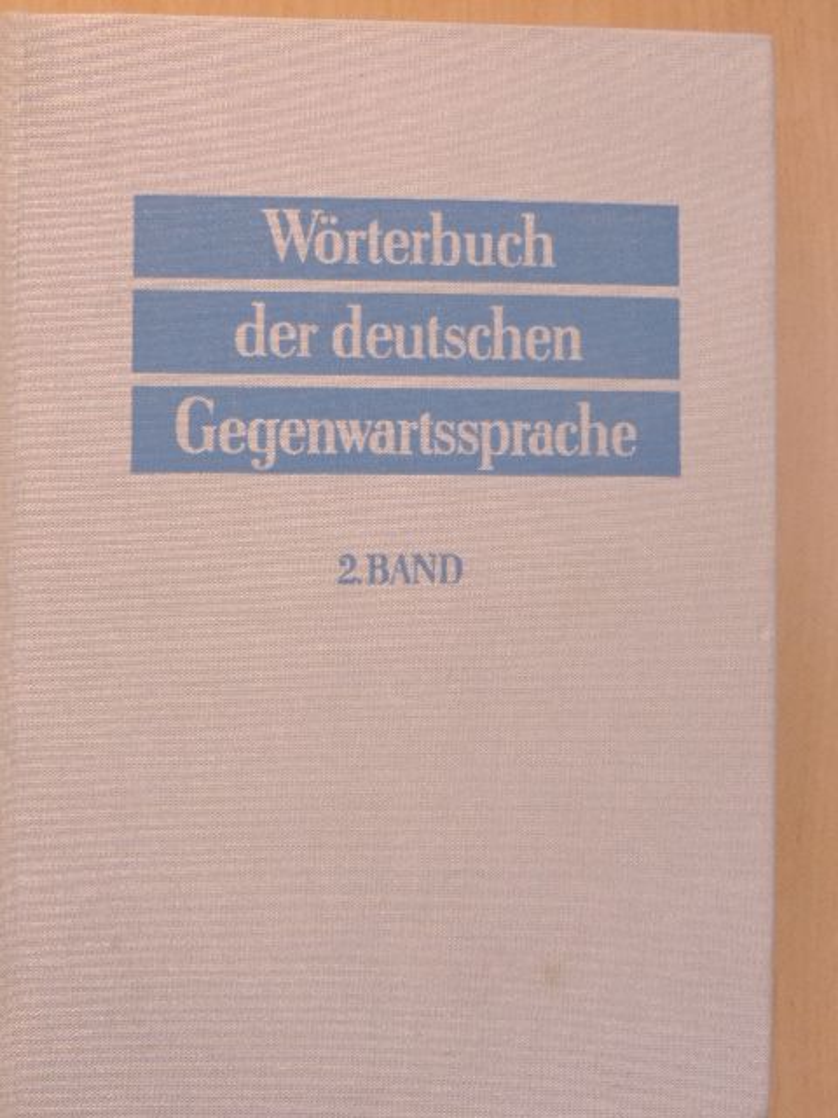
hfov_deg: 26.6
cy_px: 559
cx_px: 419
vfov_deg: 34.9
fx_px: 1775
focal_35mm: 55
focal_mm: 9.8
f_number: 3.7
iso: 560
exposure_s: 1/30
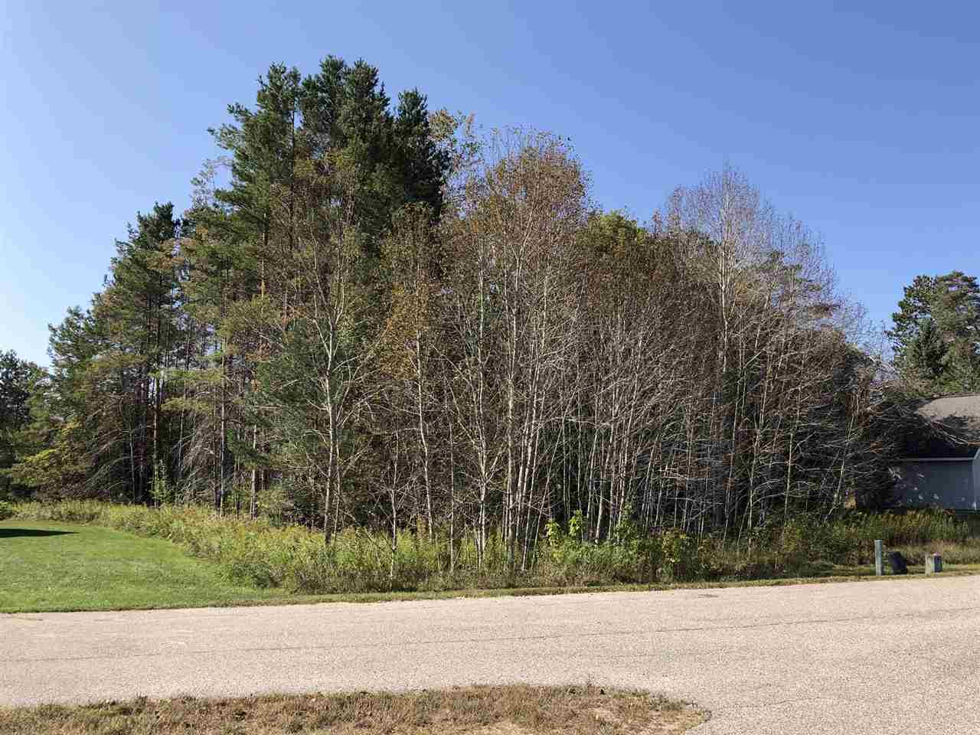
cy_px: 368
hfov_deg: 63.4
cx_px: 490
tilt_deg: +7.3
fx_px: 793
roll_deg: -1.4
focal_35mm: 28
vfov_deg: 49.7
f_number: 1.8
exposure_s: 1/1200
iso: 20
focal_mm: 3.99
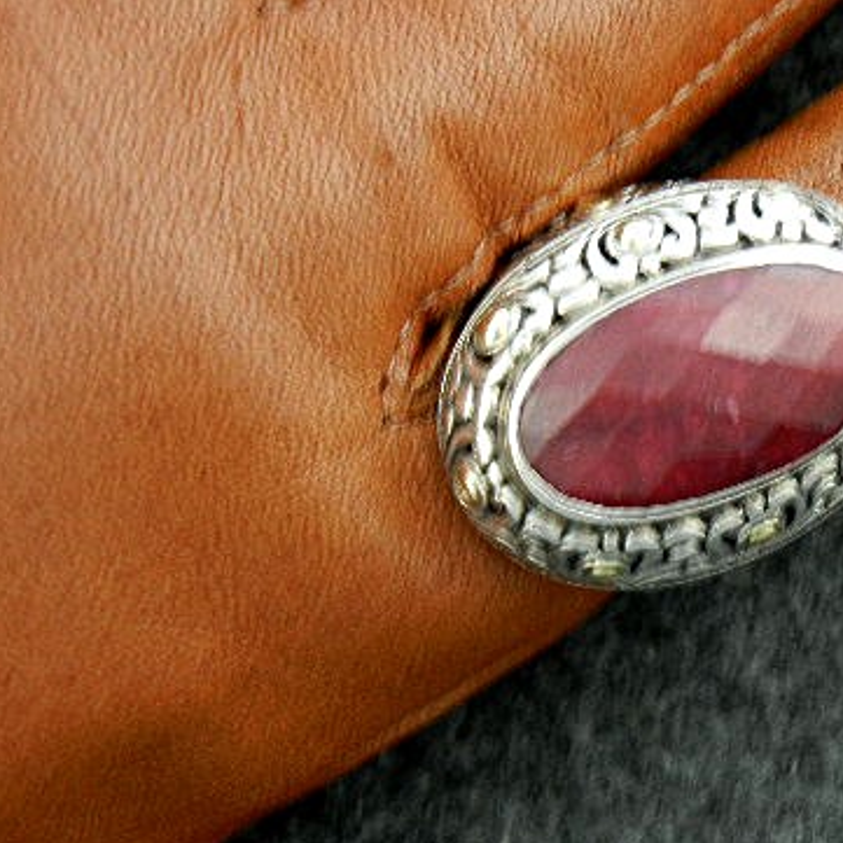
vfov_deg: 10.9
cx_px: 736
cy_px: 406
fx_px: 4408
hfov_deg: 10.9
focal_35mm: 160
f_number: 4.5
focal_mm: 18.3
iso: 200
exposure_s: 1/1.5
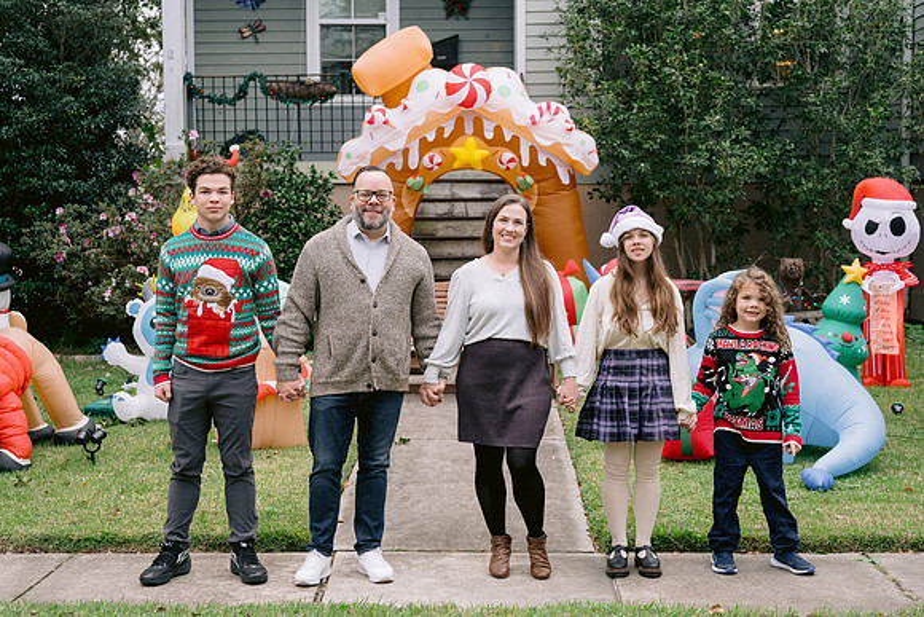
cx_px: 433
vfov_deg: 25.3
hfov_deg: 37.2
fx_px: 1373
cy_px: 308
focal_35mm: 53
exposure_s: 1/125
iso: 400
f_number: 4.5
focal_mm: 50
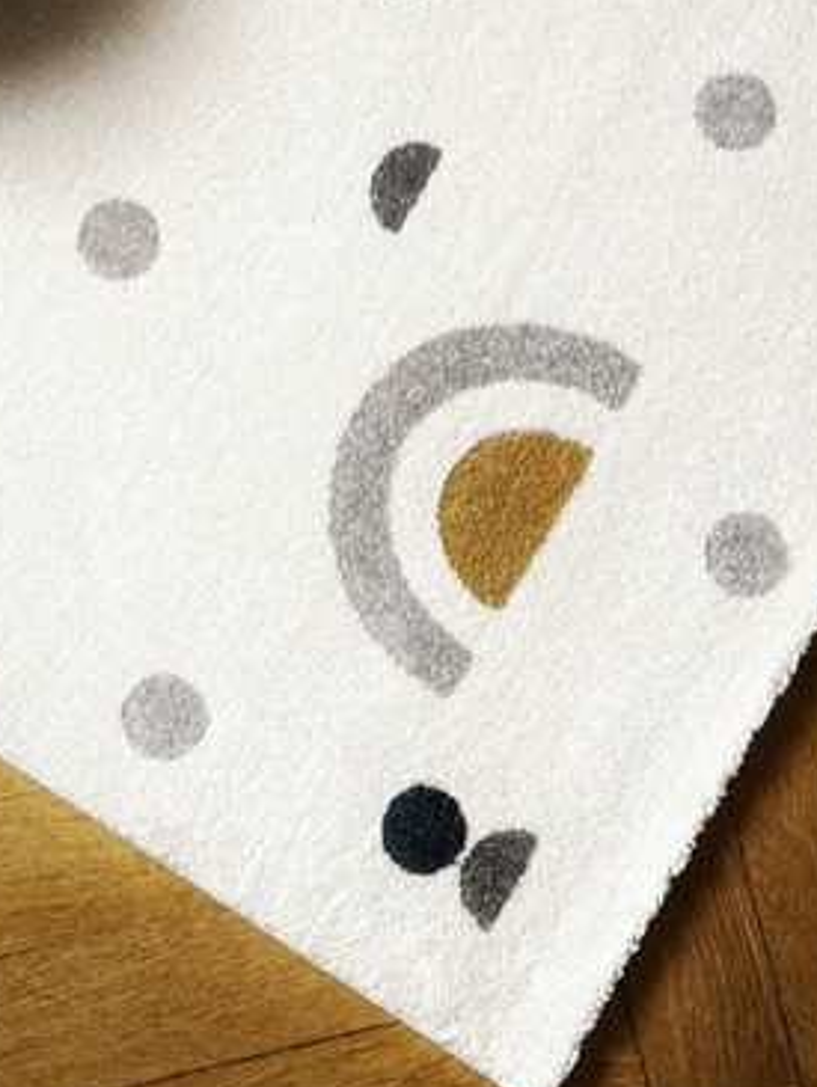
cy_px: -15
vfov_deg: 30.3
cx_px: 324
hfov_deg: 24.8
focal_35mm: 59
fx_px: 1855
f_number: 1.8
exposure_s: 1/50
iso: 80
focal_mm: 3.95
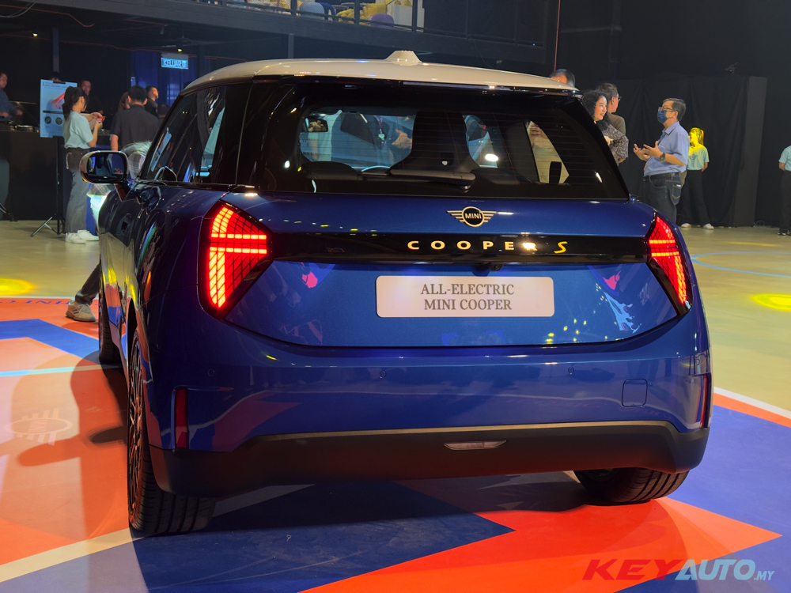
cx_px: 396
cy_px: 296
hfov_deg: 39.7
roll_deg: -2.0
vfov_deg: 30.3
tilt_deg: -7.6
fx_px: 1097
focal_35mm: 48
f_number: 1.78
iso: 500
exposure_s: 1/33
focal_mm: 6.76
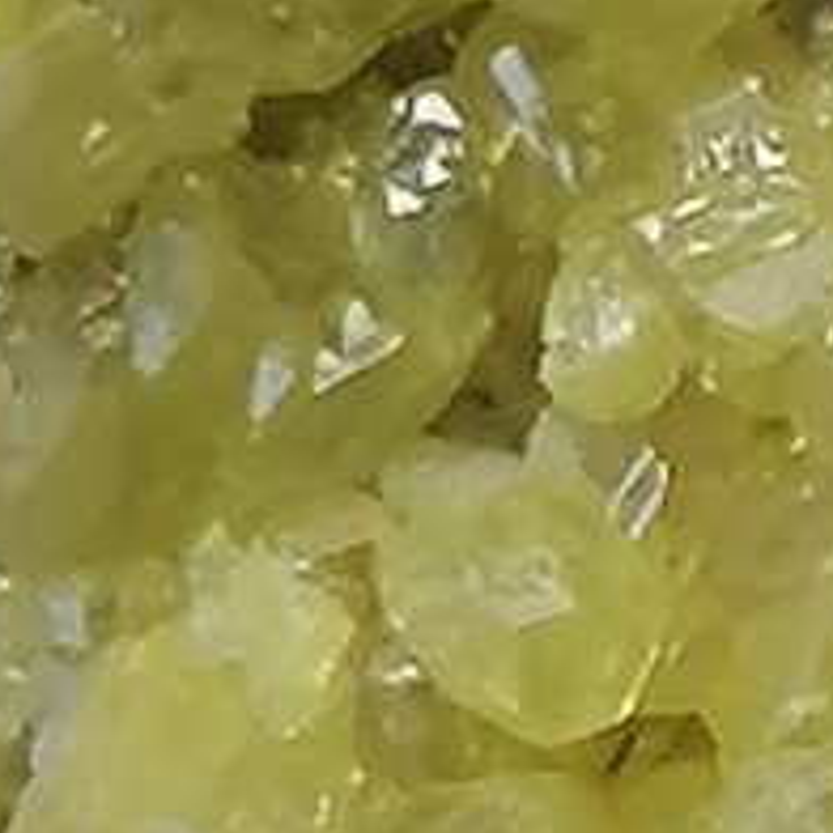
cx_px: 1062
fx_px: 14702
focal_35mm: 540
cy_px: 370
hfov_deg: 3.2
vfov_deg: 3.2
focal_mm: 4.75
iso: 50
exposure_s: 1/131
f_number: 1.8
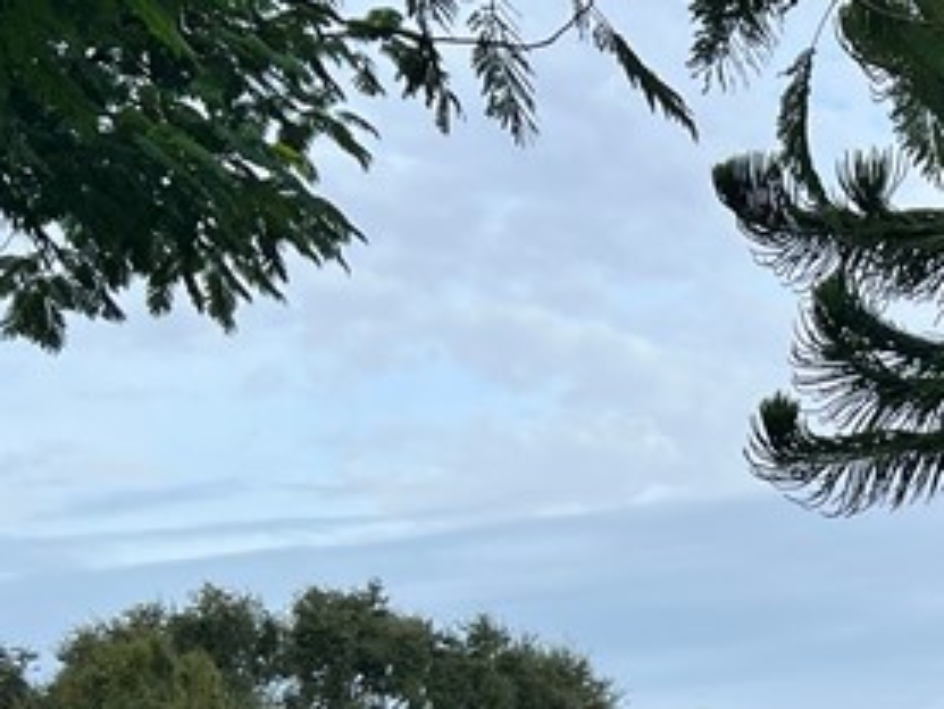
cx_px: 1234
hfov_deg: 18.9
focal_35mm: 96
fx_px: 2619
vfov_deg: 15.2
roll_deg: +1.8
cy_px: 654
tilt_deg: +5.9
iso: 50
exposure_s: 1/1808
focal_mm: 5.7
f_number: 1.5
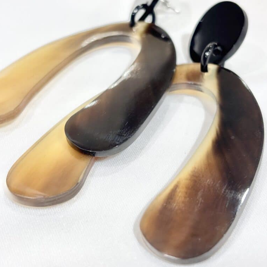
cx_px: 134
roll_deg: +8.2
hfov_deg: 27.7
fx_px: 541
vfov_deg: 27.7
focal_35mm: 62
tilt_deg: -31.8
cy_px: 115
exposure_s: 1/105
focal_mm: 5.96
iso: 25
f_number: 1.6
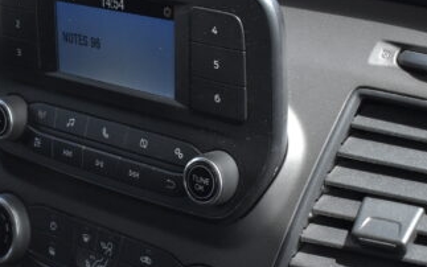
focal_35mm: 80
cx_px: 140
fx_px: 931
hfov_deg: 25.7
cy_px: 196
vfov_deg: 16.2
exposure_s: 1/2000
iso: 1600
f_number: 3.8
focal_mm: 22
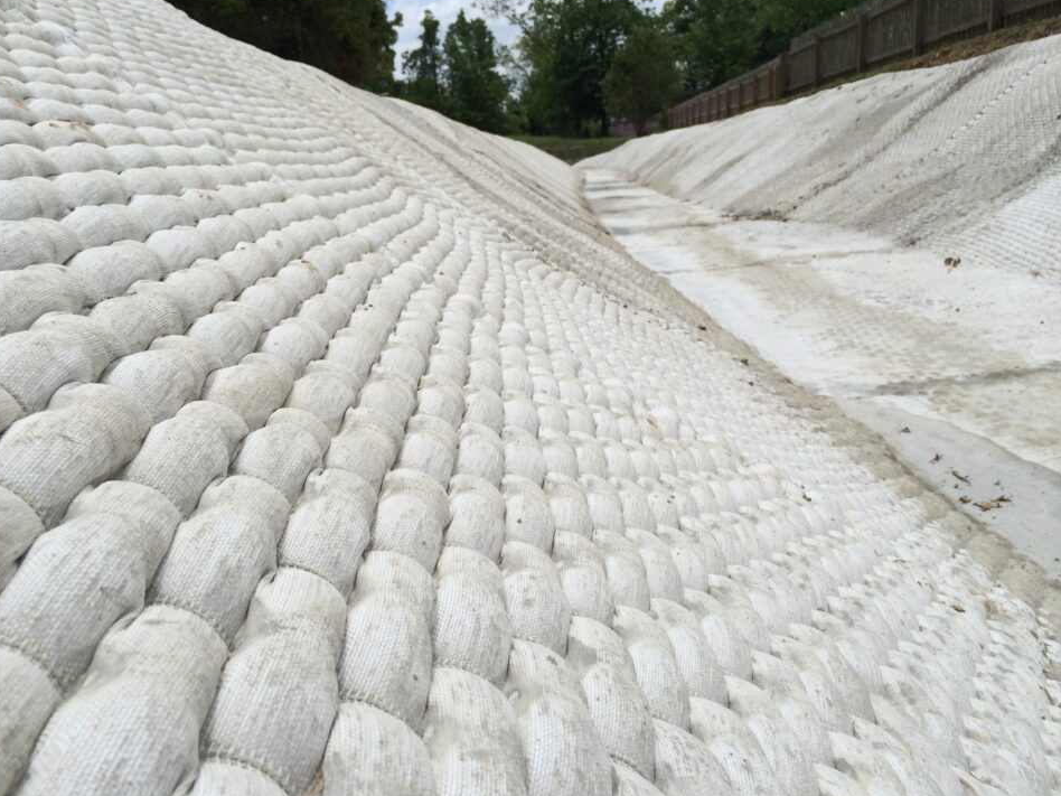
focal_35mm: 31
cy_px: 395
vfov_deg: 45.4
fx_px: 950
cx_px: 518
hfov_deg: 58.3
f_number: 2.2
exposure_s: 1/5128
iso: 40
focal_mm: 4.12
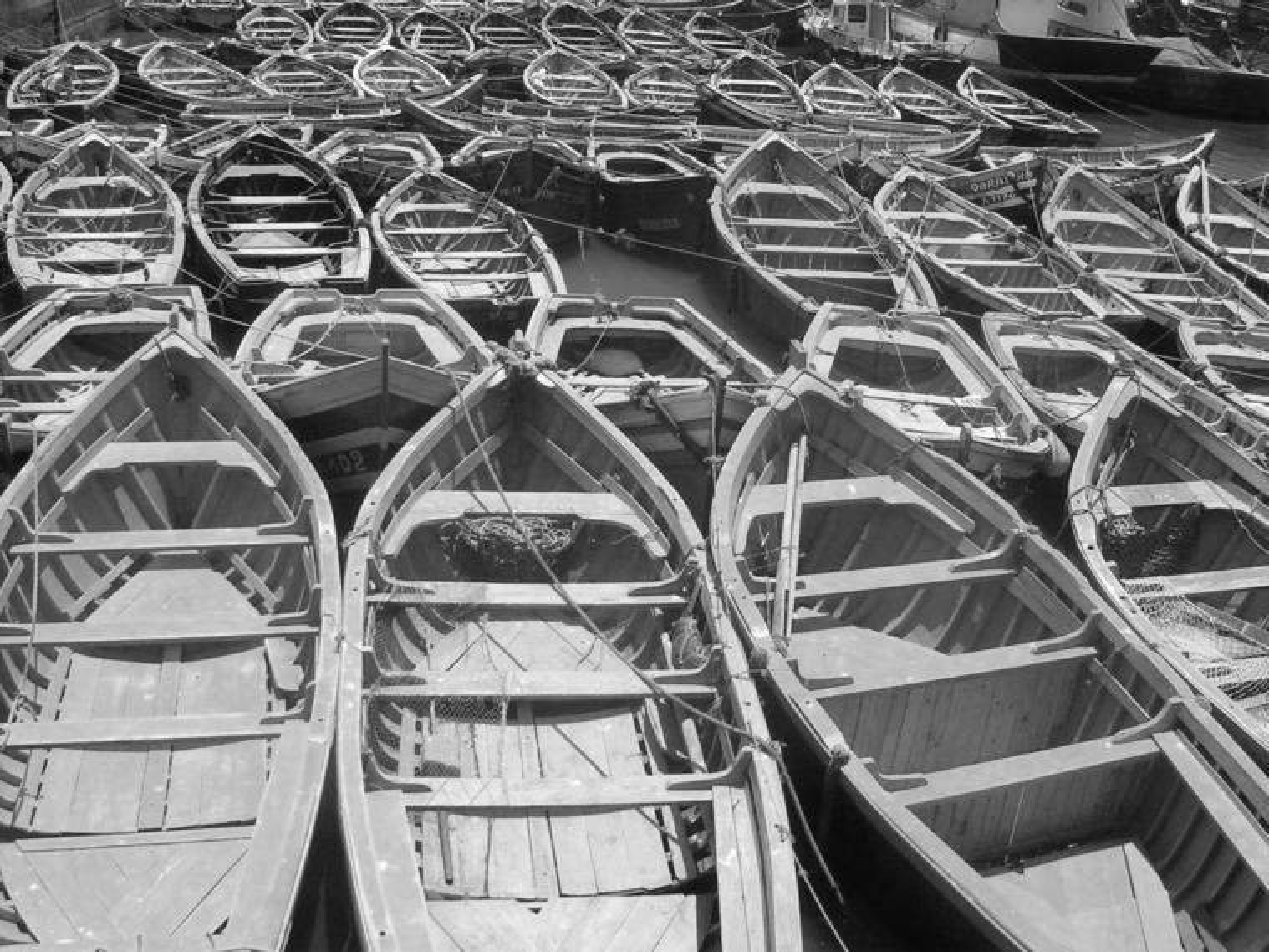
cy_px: 476
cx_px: 634
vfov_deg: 37.7
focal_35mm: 38
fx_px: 1393
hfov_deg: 49.0
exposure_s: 1/228
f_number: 5.6
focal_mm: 5.8
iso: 50
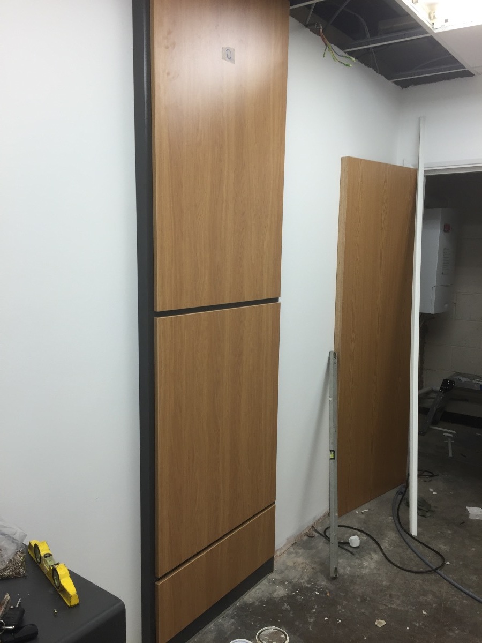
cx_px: 241
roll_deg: +0.1
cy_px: 322
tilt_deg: -8.4
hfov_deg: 48.2
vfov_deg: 61.7
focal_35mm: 29
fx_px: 538
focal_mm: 4.15
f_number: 2.2
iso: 32
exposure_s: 1/50
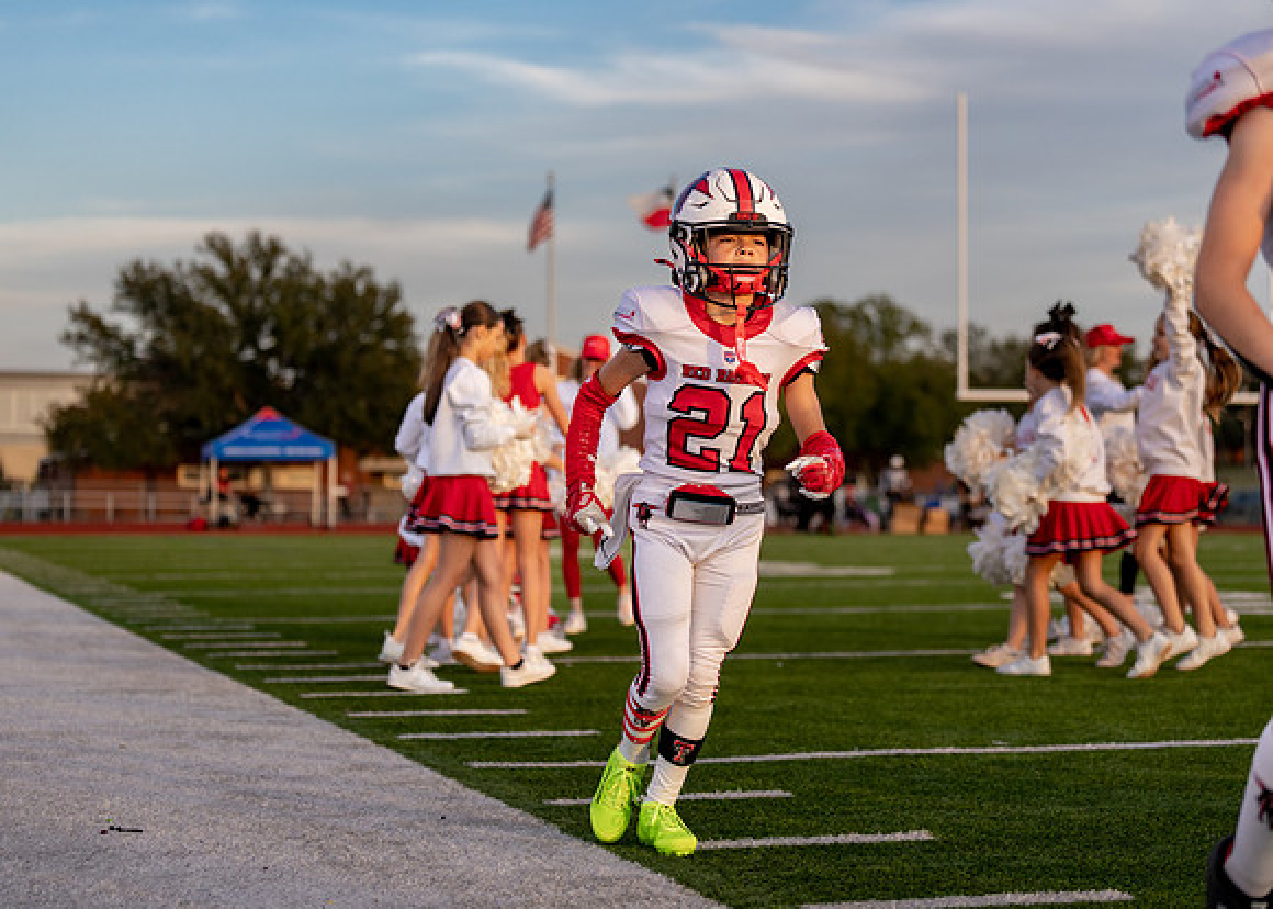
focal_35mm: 73
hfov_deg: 27.0
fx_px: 2651
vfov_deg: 19.4
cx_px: 636
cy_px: 454
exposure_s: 1/1600
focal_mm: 70
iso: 200
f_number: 2.8
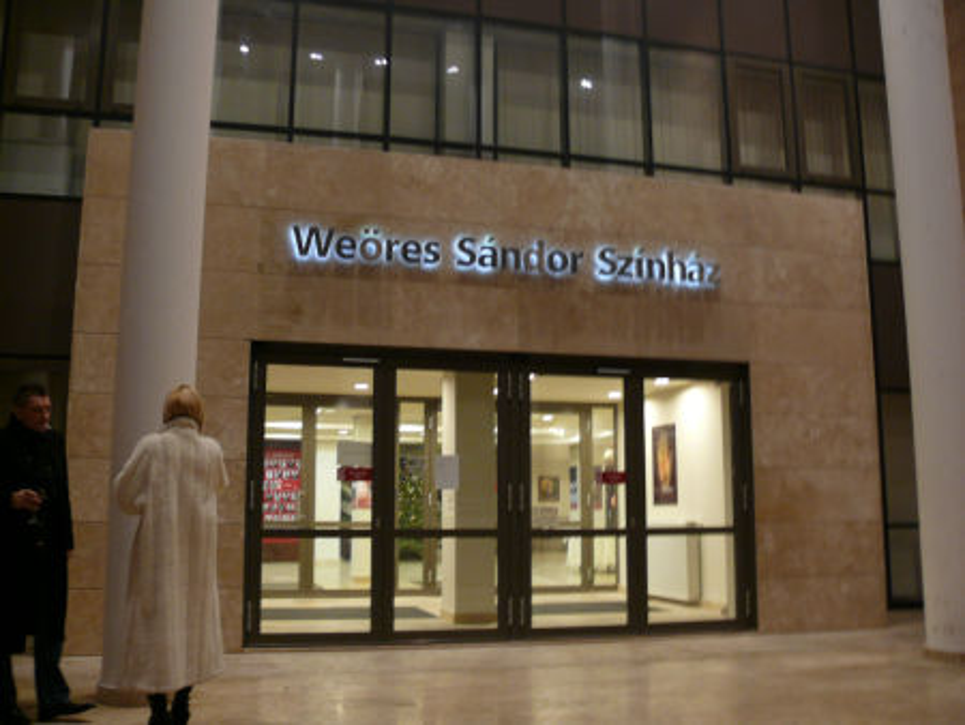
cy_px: 362
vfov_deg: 40.7
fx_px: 976
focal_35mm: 35
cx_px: 482
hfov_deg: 52.6
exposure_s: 1/15
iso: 200
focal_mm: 7.4
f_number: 2.8
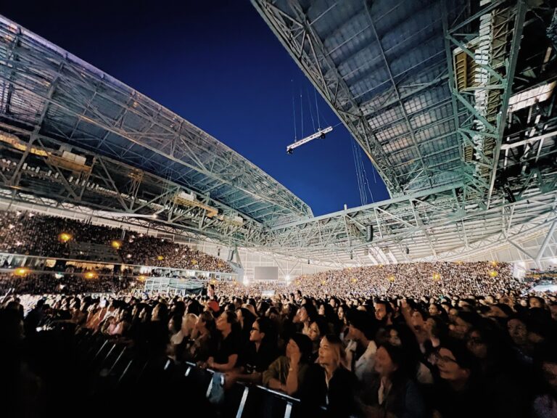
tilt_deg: +21.7
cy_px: 209
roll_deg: +0.6
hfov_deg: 106.2
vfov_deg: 89.9
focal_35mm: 13
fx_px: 209
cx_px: 278
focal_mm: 1.57
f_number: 1.8
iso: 1600
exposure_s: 1/8
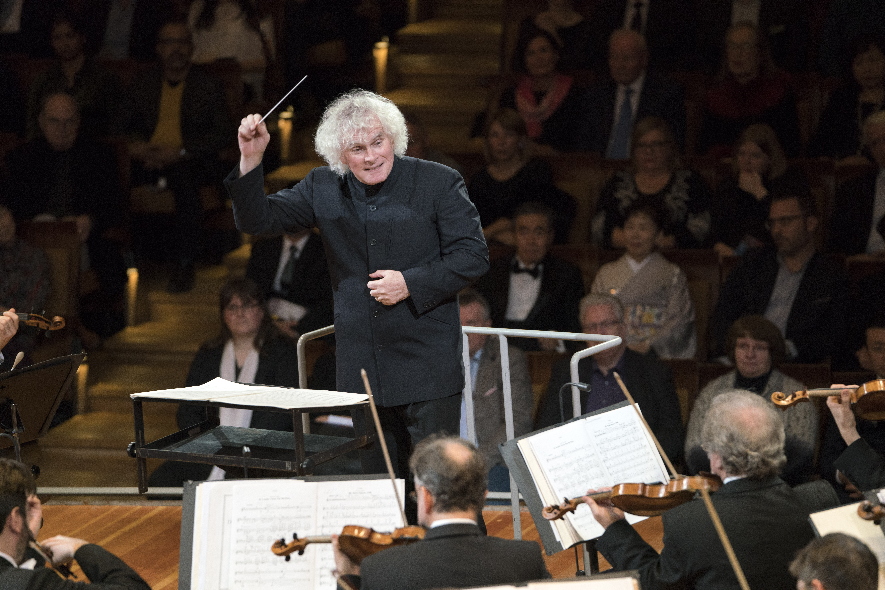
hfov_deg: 10.9
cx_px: 442
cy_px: 295
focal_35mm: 189
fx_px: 4647
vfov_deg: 7.3
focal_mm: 189
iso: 2000
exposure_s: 1/200
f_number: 3.5
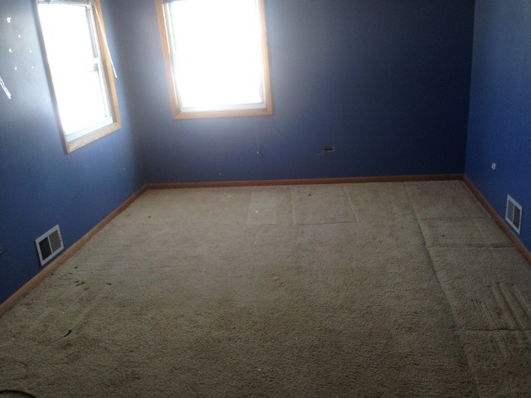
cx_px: 266
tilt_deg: -20.5
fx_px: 506
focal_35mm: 33
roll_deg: +2.3
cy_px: 199
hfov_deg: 55.4
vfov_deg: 42.9
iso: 64
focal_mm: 4.12
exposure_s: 1/60
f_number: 2.4
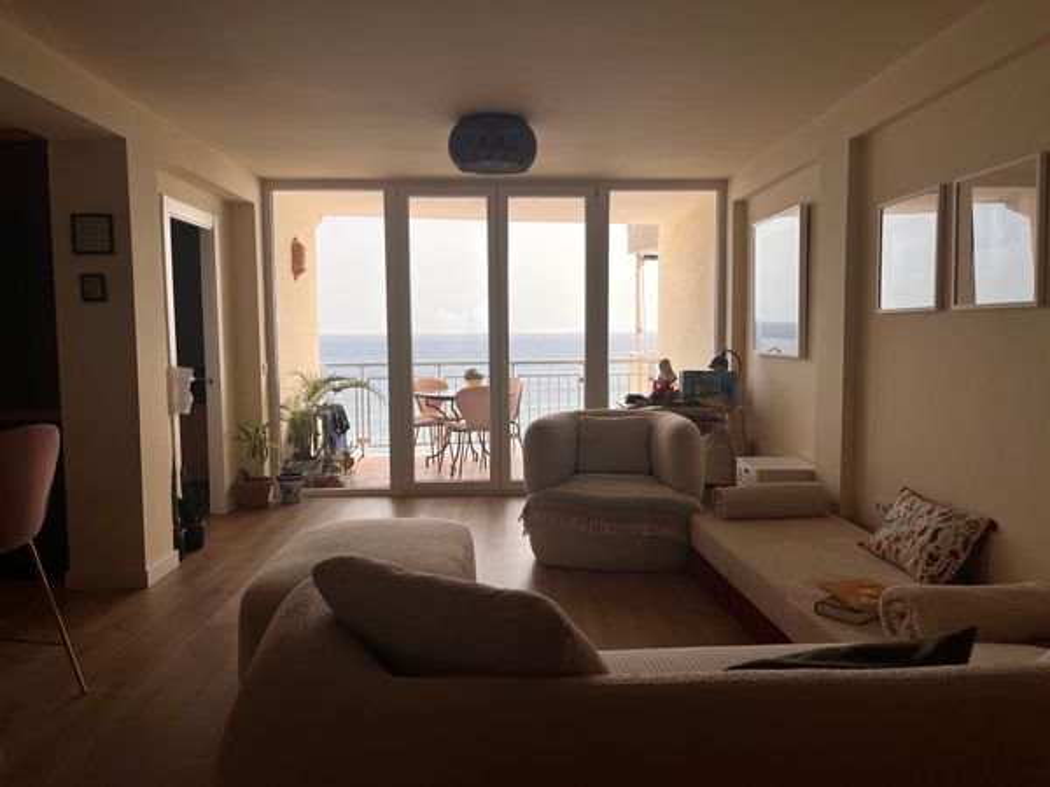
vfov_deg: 53.1
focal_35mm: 26
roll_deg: +0.9
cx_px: 525
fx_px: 789
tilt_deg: -4.6
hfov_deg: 67.3
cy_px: 394
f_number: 1.6
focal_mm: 5.1
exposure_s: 1/1802
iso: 50
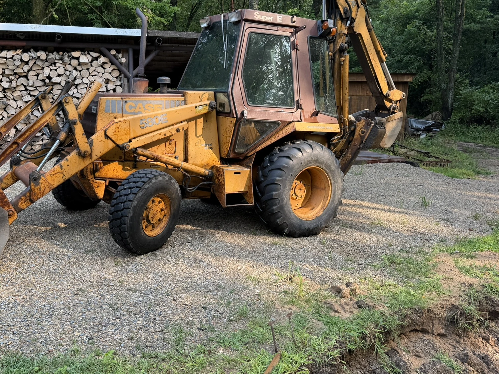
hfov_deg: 55.9
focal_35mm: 32
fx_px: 461
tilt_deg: -8.7
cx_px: 176
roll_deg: +0.7
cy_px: 154
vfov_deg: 44.0
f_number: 1.78
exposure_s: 1/567
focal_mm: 6.76
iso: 80
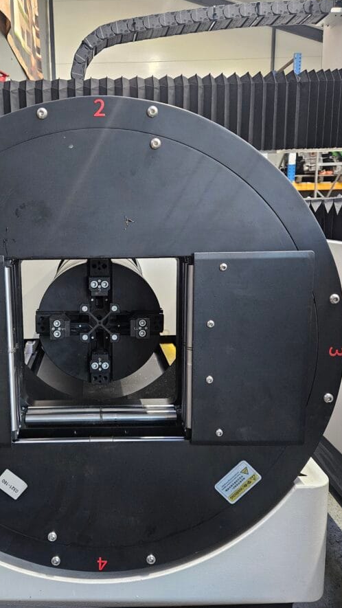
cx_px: 99
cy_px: 288
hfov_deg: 39.4
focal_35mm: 29
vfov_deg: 66.0
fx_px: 467
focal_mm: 5.4
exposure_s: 1/33.3
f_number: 1.8
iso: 500
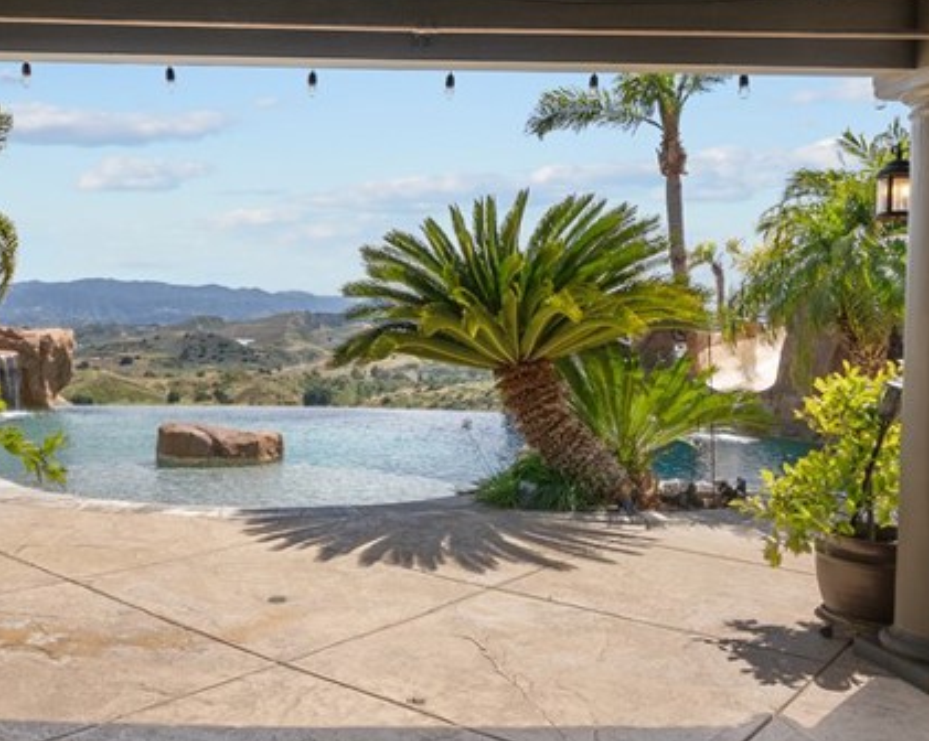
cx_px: 278
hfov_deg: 54.1
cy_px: 336
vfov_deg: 45.7
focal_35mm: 32
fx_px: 879
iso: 125
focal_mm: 14
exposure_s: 1/125
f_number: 9
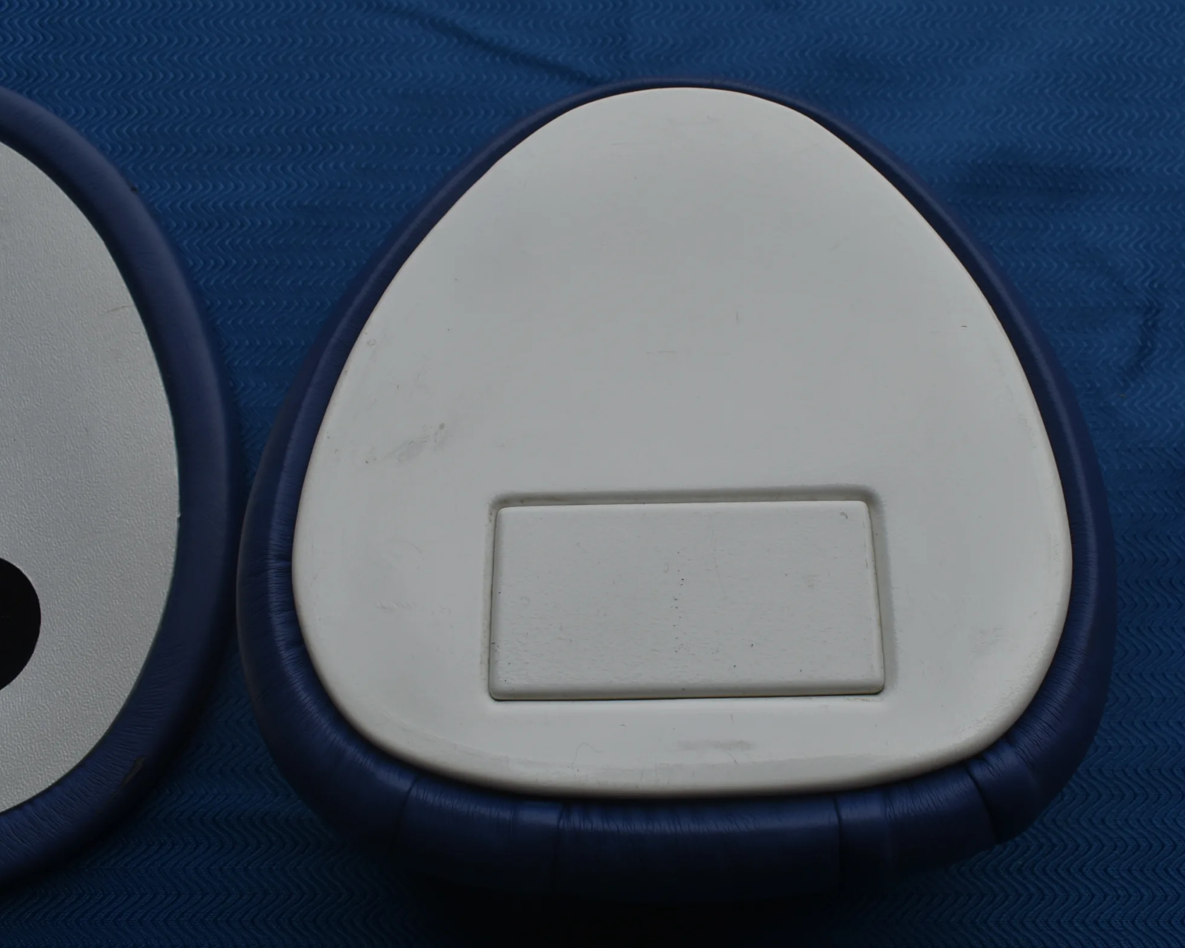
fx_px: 1157
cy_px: 482
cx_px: 677
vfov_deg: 44.5
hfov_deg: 54.0
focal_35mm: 33
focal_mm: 18
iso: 100
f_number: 8
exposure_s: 1/320
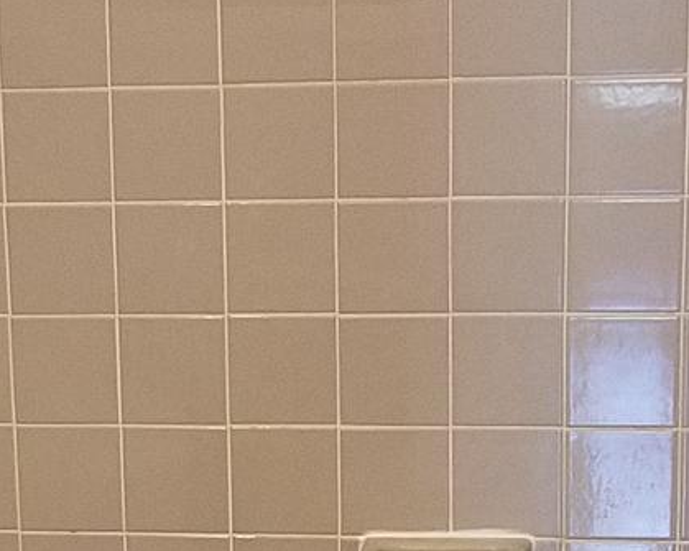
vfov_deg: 12.0
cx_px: 196
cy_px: 755
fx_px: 2528
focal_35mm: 124
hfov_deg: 15.5
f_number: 1.7
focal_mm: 4.2
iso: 160
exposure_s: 1/30
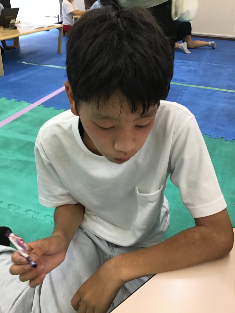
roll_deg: -2.5
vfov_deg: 58.4
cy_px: 156
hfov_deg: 45.4
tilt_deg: -32.8
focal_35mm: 31
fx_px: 281
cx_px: 118
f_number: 2.4
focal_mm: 3.3
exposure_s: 1/33
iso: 100
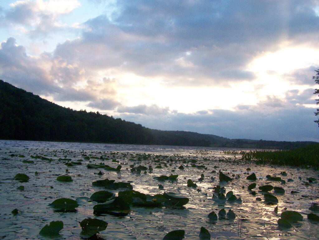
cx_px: 160
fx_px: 350
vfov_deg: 37.7
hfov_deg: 49.0
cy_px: 120
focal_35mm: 38
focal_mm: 6.3
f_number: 4
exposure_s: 1/1000
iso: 400
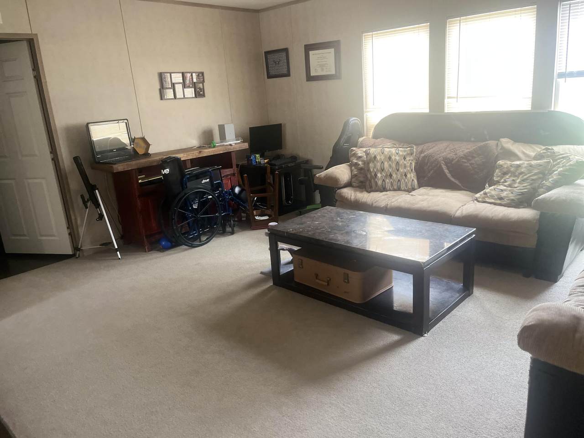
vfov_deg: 53.1
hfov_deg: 67.3
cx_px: 292
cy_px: 219
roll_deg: +4.4
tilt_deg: -17.9
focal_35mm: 26
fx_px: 439
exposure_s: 1/60
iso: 200
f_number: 1.6
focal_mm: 5.1
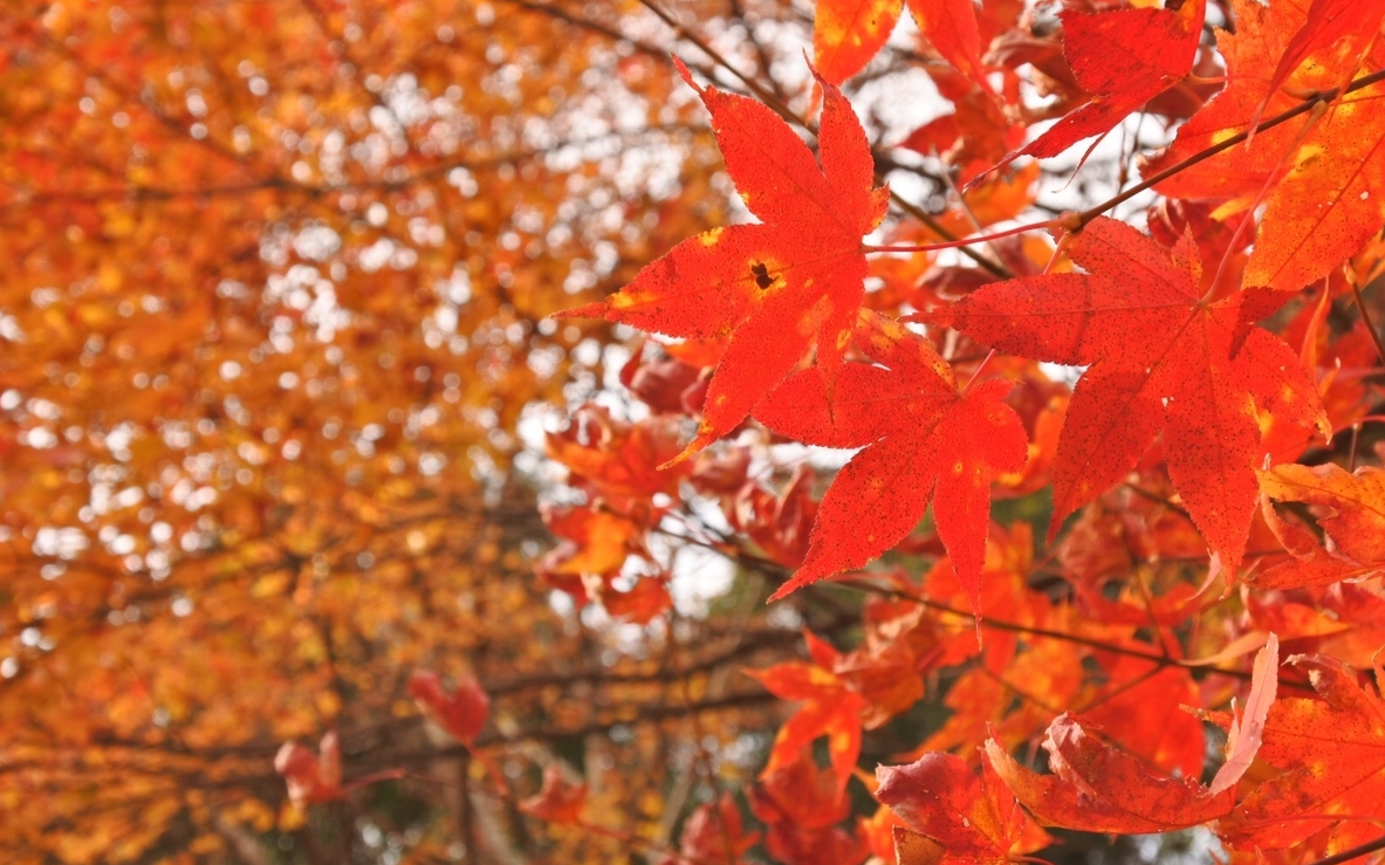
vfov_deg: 21.6
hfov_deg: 34.0
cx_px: 697
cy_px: 447
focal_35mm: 60
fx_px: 2264
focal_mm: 21.8
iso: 160
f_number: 6.3
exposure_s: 1/60
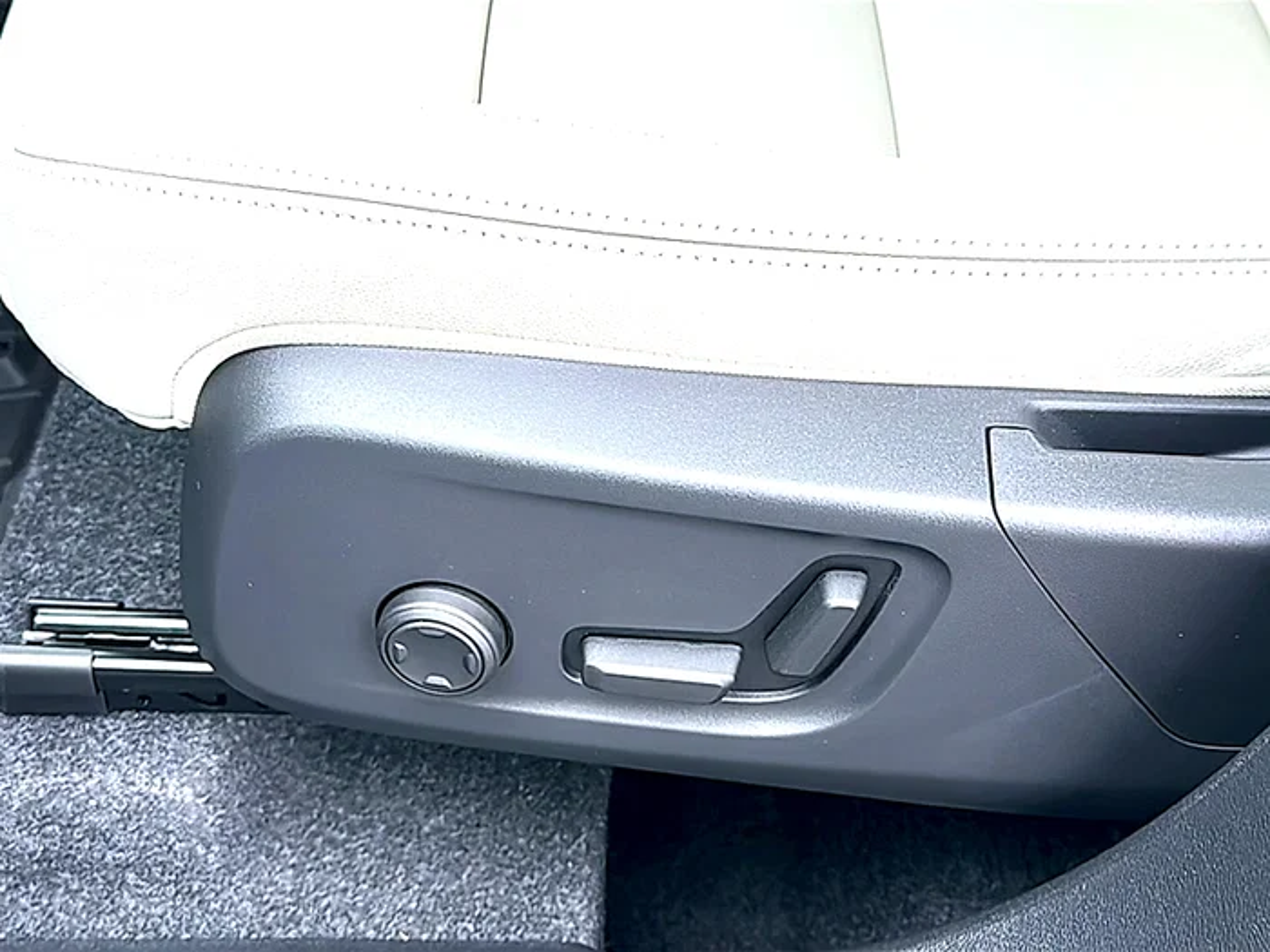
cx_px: 635
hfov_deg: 46.8
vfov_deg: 36.0
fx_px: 1468
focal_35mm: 40
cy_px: 476
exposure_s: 1/588
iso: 80
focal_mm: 6.86
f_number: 1.78
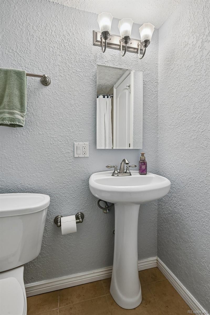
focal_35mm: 17
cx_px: 105
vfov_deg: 93.3
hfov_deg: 70.4
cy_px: 158
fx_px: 149
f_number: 10
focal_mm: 17
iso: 400
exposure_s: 1/15
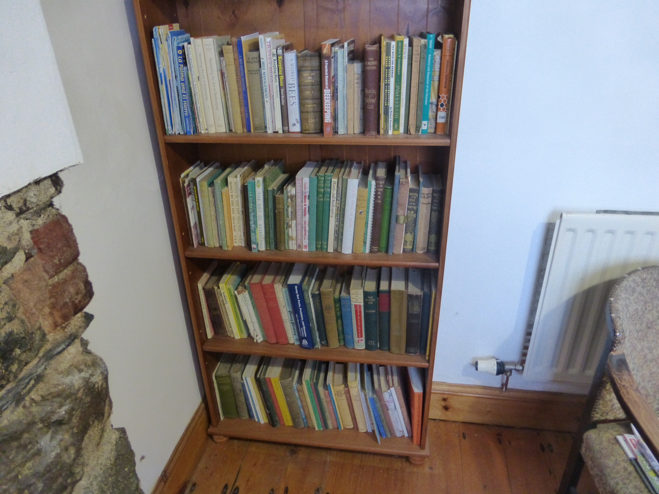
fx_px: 457
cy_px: 247
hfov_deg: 71.6
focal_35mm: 24
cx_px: 330
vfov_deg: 56.8
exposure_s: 1/25
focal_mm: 4.3
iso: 1000
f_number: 3.3
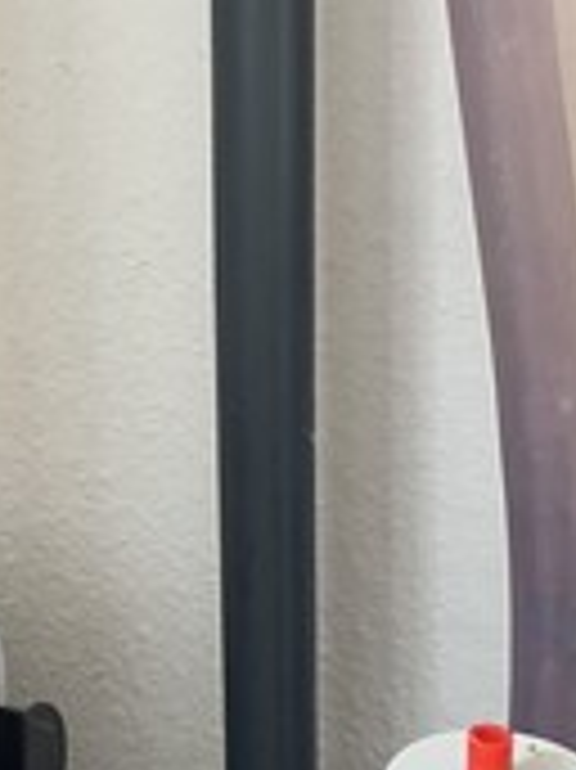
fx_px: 1822
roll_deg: +4.5
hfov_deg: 17.2
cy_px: 401
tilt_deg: -18.4
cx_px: -115
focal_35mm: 82
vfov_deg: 23.9
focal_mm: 3.99
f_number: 1.8
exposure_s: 1/60
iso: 200
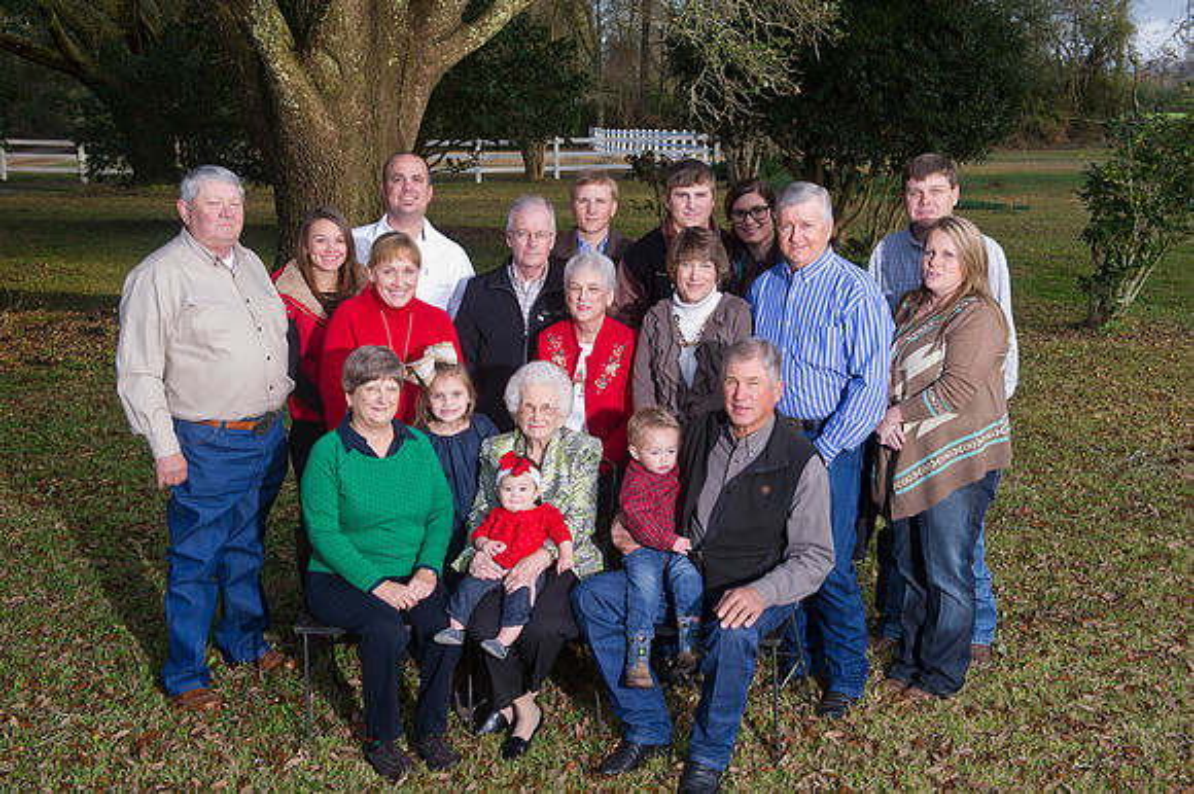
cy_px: 397
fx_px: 1458
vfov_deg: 30.5
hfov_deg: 44.5
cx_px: 597
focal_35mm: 44
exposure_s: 1/200
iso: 1000
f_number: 8
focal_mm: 44
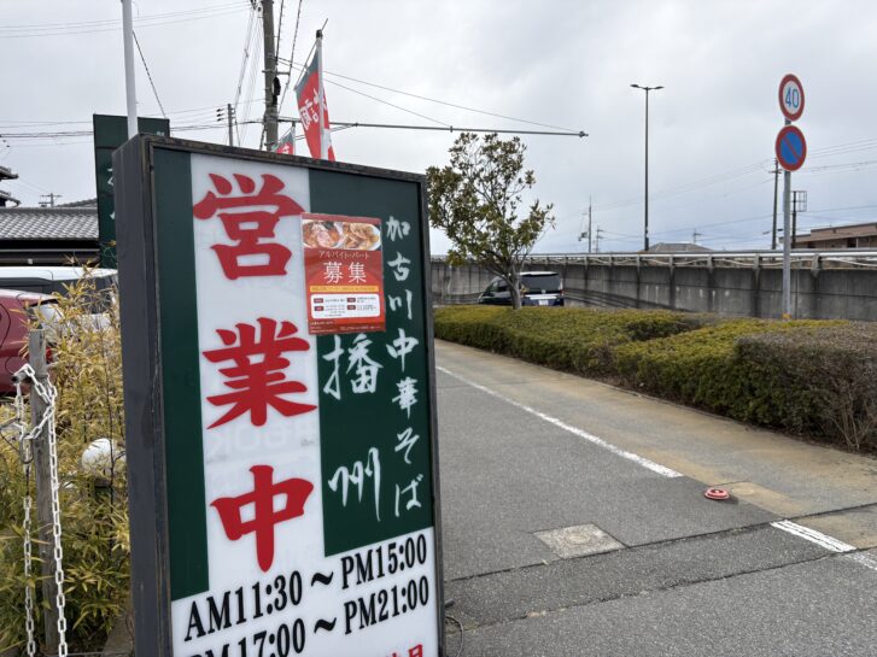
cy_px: 328
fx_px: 659
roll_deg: +1.9
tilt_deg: +0.2
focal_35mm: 26
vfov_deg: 53.0
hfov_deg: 67.3
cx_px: 438
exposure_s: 1/2364
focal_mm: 5.96
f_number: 1.6
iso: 50
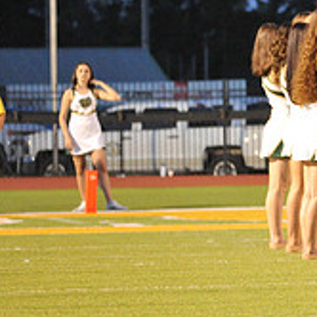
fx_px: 4600
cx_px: 516
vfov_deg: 3.9
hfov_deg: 3.9
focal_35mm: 444
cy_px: 168
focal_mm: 150
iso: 5000
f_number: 5
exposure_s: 1/160
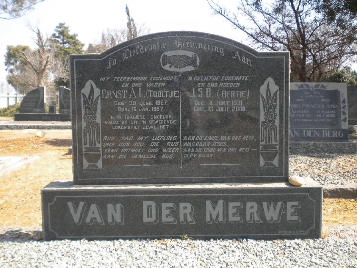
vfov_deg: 35.1
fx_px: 423
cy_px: 134
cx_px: 178
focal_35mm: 41
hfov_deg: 45.8
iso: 80
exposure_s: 1/162
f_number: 4.9
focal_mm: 7.4
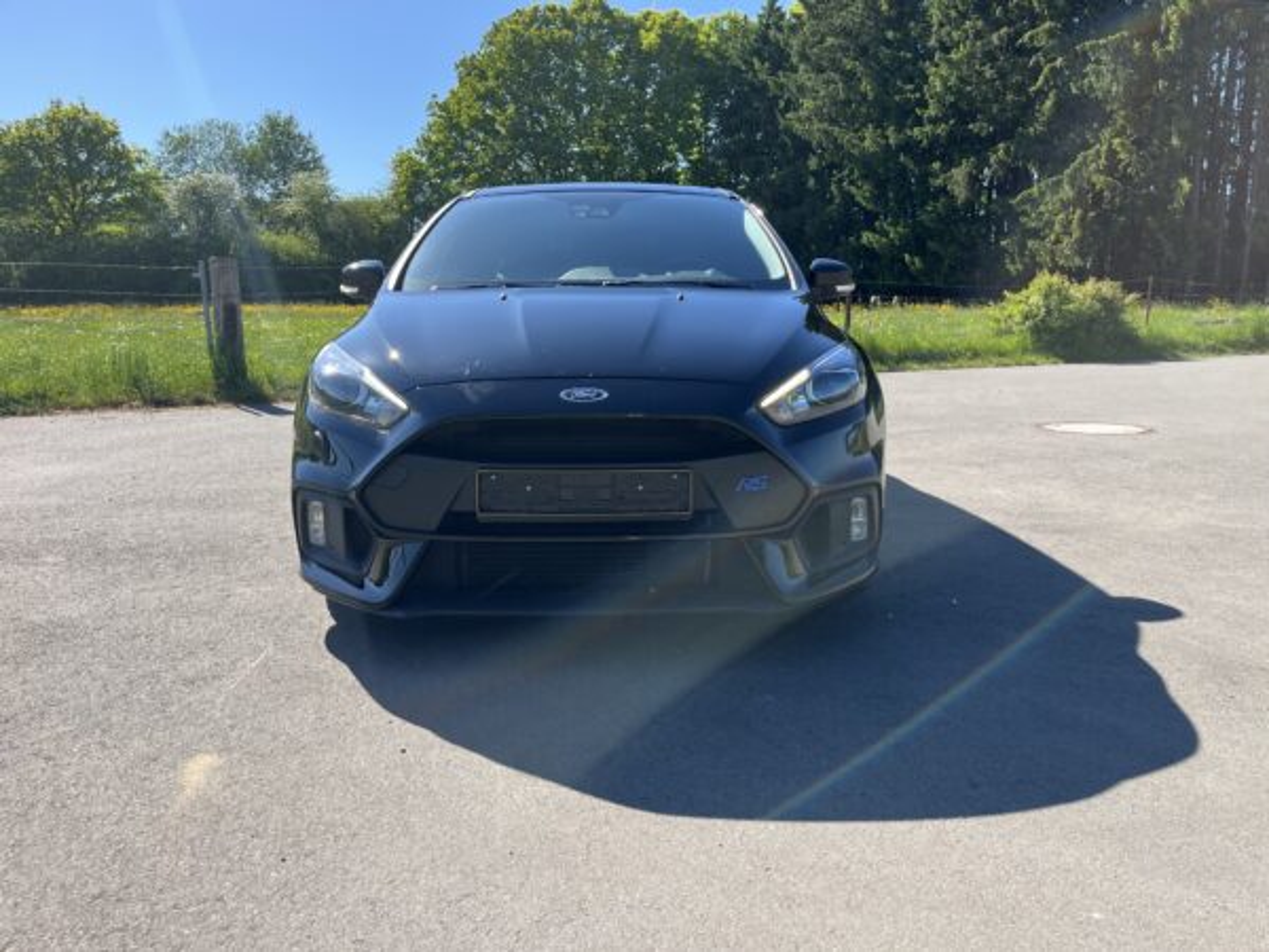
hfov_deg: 67.3
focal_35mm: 26
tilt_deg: -8.5
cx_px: 634
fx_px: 953
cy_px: 476
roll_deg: +1.0
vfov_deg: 53.1
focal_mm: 5.1
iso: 50
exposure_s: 1/1695
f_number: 1.6
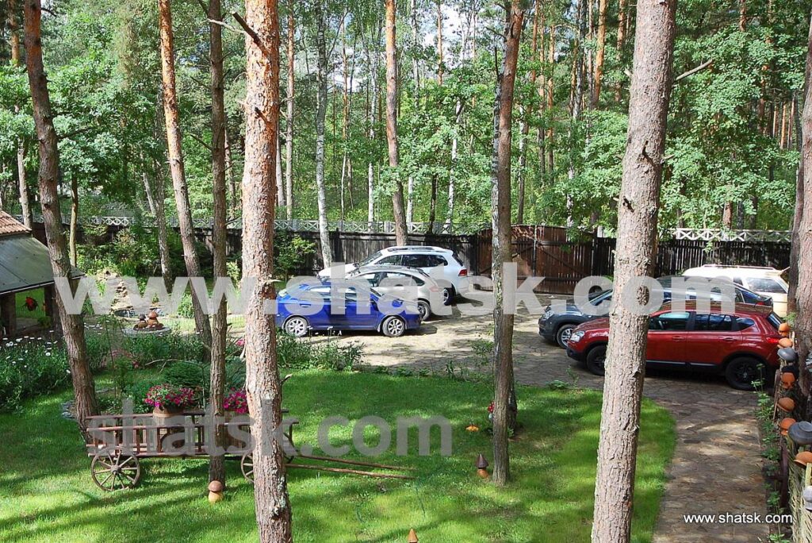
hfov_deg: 61.9
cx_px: 406
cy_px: 272
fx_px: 677
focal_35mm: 30
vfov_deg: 43.7
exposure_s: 1/200
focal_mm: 20
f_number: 5.6
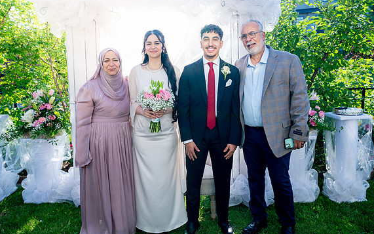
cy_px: 112
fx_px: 296
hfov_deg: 64.6
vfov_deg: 43.1
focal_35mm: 29
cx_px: 185
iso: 200
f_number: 3.5
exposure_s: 1/500
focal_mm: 28
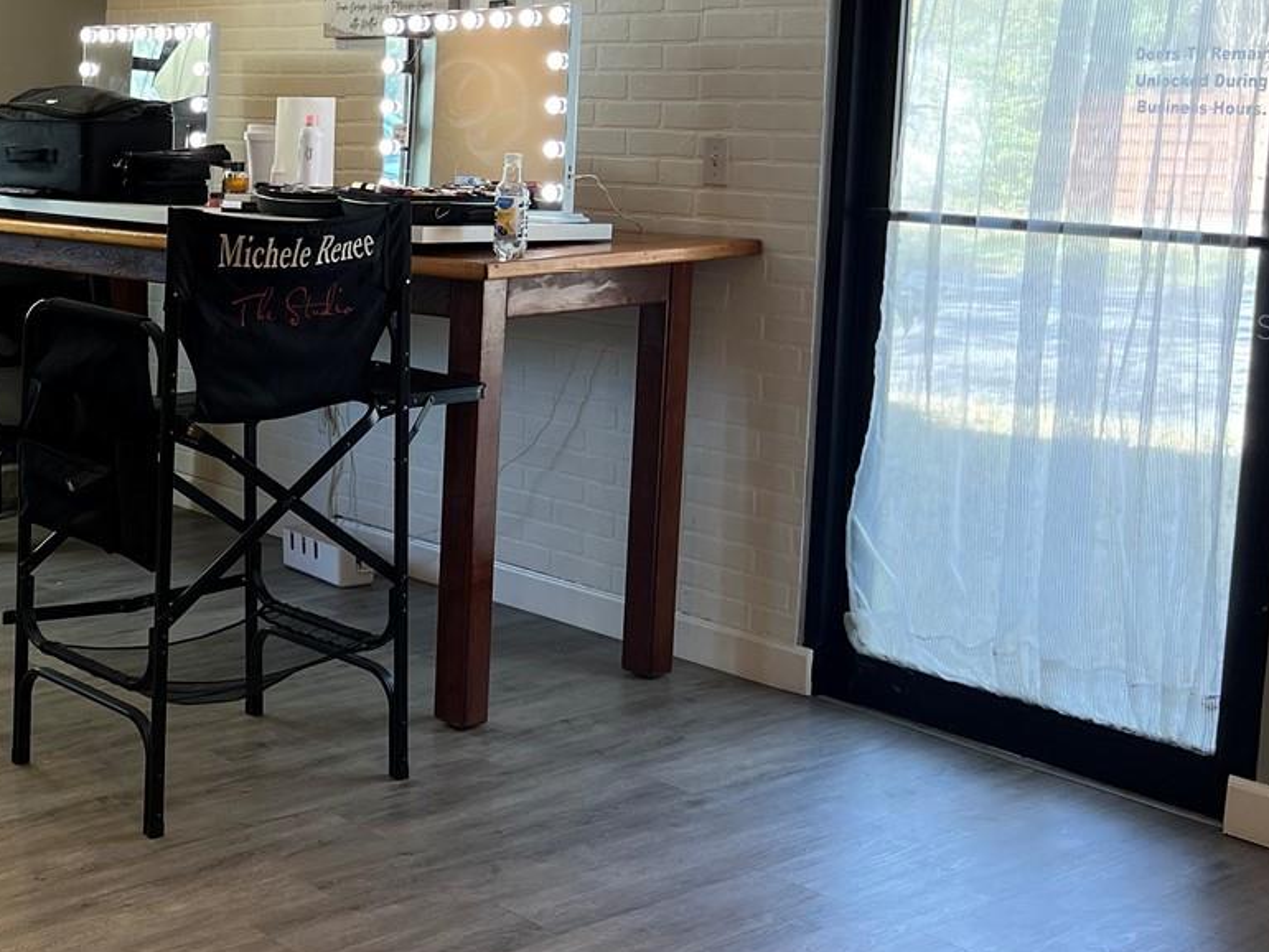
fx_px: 1980
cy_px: 326
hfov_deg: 33.4
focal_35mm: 54
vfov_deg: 26.9
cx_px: 94
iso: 80
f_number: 1.5
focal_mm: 5.7
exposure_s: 1/120
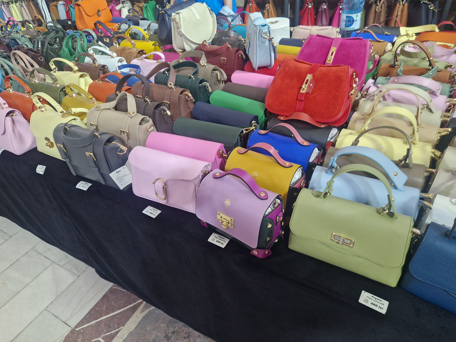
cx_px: 225
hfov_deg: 71.6
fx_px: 316
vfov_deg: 56.8
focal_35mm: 24
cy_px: 164
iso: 200
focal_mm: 5.4
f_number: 1.8
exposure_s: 1/100
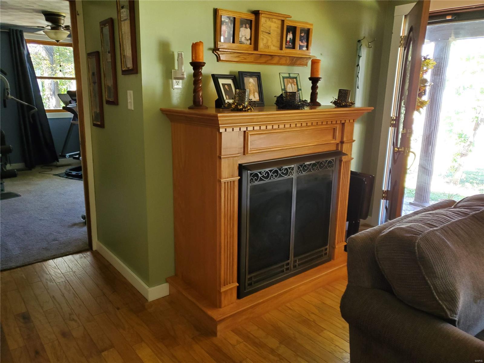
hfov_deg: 67.3
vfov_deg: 53.1
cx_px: 242
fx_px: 364
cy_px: 182
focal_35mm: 26
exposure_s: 1/39
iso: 200
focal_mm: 4.3
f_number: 1.5
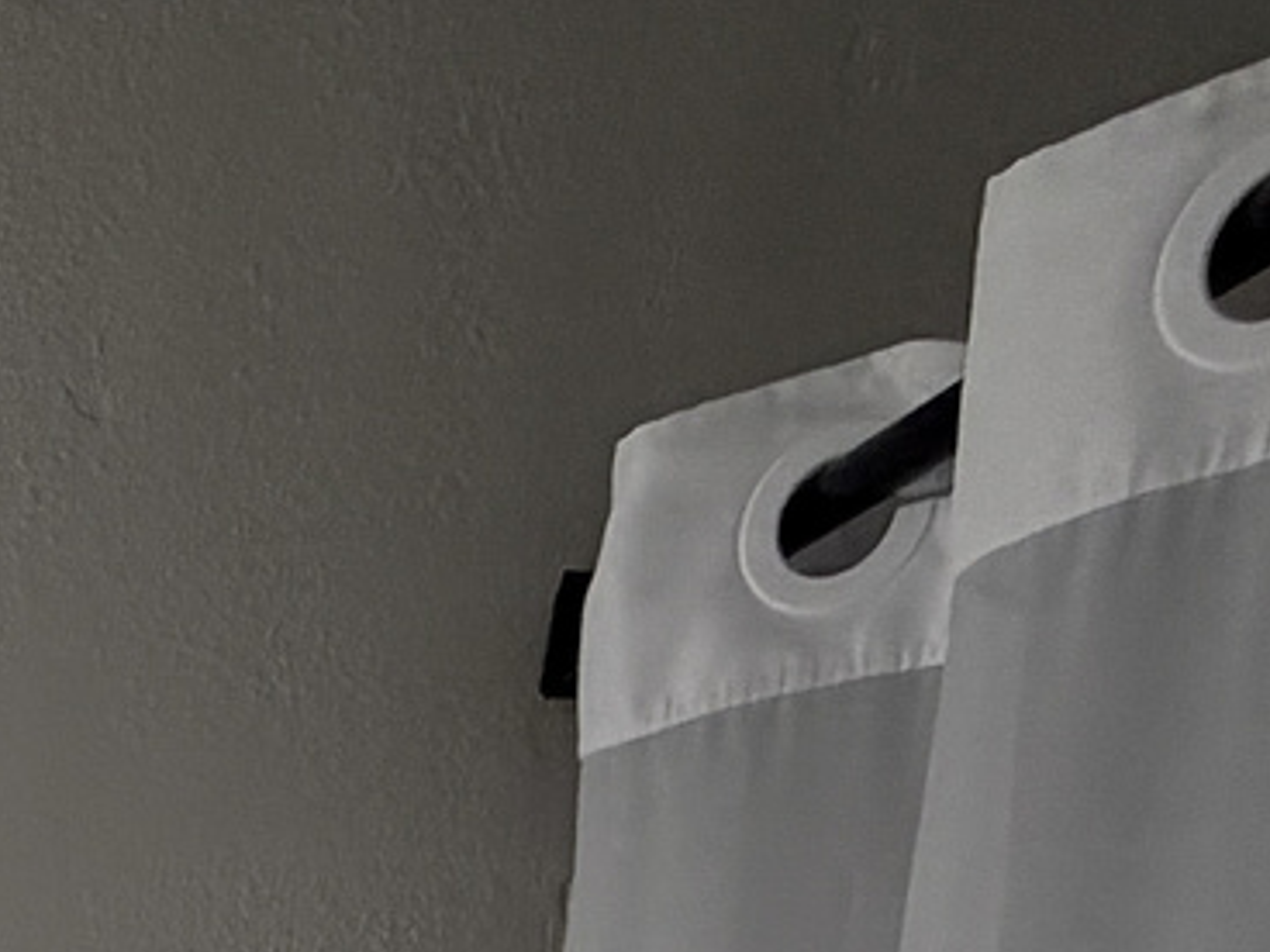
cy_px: 2580
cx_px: -1011
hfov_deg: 19.1
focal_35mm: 78
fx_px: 2862
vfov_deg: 12.4
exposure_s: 1/120
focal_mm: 2.22
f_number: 2.2
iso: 80
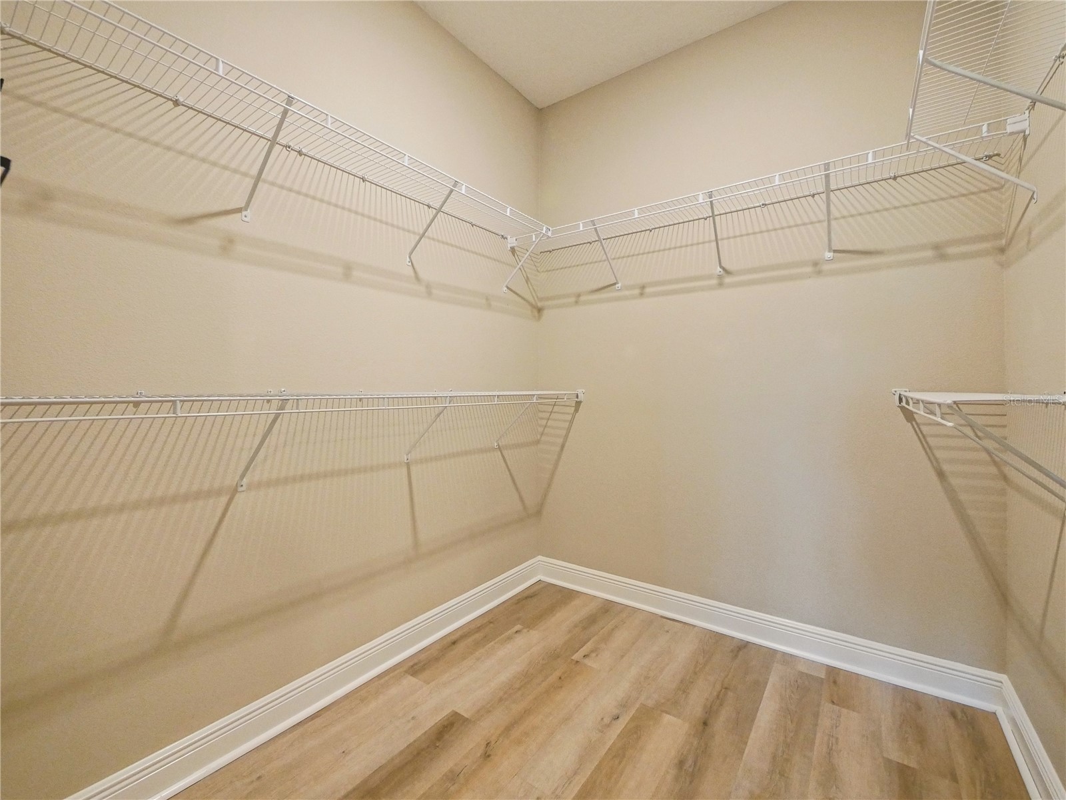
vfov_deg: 85.7
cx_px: 533
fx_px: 431
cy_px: 400
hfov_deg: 102.1
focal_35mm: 14
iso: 2500
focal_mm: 7
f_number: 4
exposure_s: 1/60
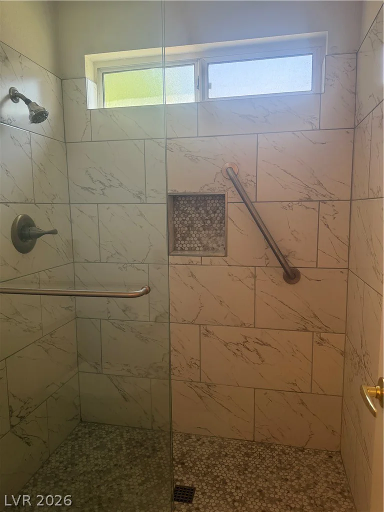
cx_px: 192
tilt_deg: -7.8
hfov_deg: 56.8
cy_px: 256
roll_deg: +1.2
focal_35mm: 24
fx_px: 355
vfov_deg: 71.6
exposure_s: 1/147
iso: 200
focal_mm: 6.76
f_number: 1.78
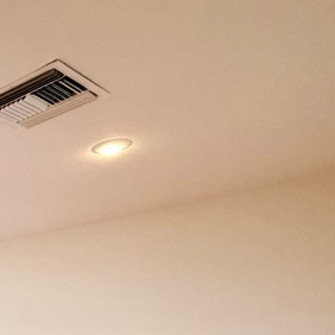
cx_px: -128
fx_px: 493
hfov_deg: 28.6
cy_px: 365
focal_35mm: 45
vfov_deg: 33.1
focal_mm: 2.22
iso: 200
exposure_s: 1/60
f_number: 2.2
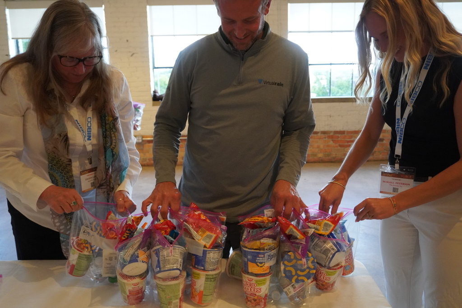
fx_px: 404
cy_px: 154
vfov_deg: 41.7
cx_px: 231
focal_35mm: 32
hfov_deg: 59.5
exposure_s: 1/160
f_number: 4
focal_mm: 21
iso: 3200
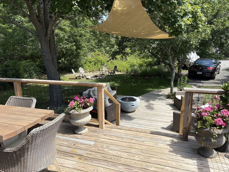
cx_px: 114
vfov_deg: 53.1
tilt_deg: -12.0
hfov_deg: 67.3
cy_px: 86
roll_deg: +1.3
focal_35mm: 26
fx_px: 172
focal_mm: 5.96
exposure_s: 1/1451
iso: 50
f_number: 1.6
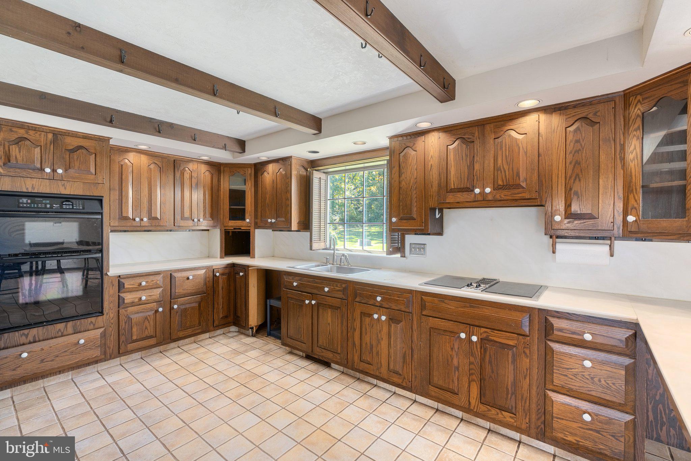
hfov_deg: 96.7
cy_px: 230
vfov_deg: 73.7
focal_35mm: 16
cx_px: 346
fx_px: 307
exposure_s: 1/8
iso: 320
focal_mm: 16
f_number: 7.1
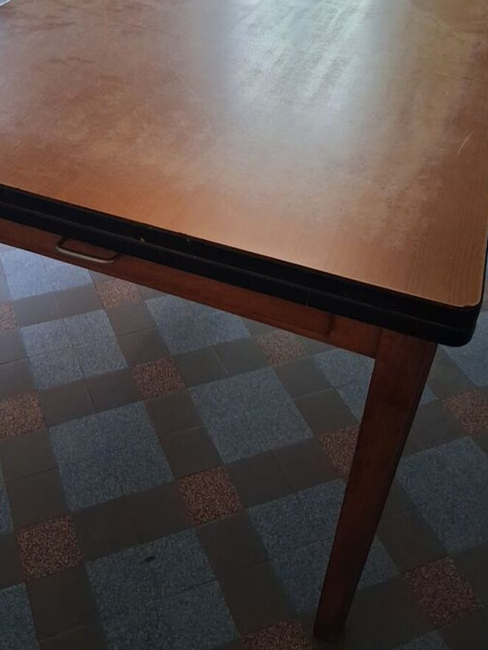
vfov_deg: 46.7
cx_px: 192
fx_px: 733
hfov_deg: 36.7
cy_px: 193
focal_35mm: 39
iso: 500
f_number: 1.8
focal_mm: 3.98
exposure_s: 1/60
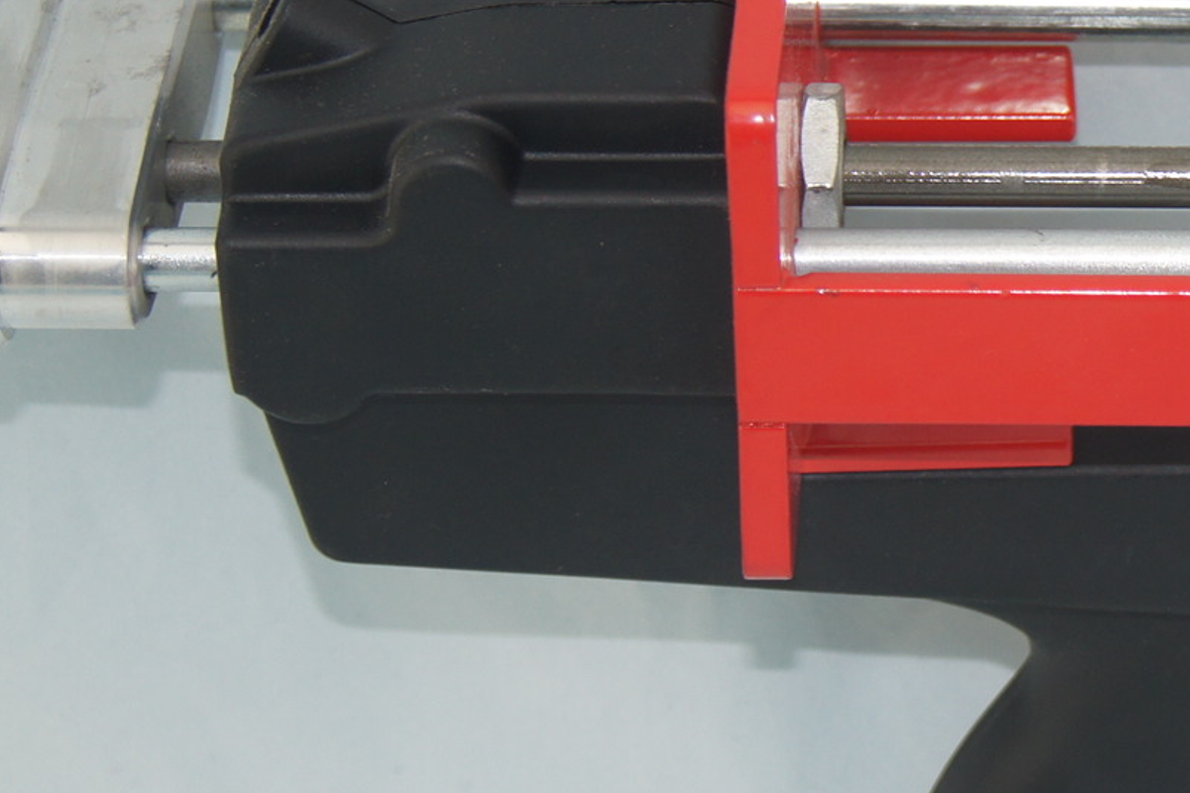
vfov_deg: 9.2
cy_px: 369
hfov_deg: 13.4
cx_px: 1424
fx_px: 4938
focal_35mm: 149
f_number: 5
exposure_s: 1/160
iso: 200
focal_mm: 35
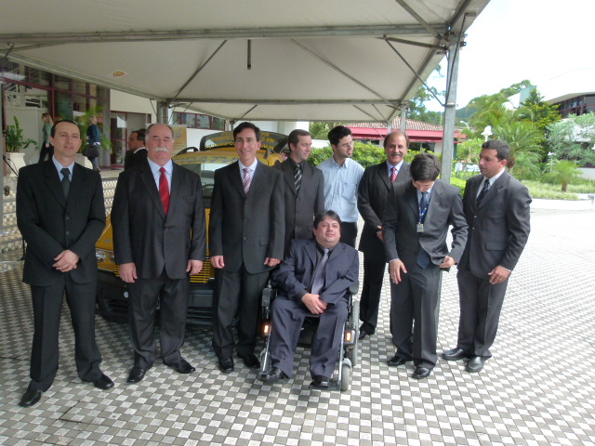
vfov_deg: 54.9
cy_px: 223
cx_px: 298
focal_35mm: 25
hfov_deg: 69.4
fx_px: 430
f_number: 4
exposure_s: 1/160
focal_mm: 4.5
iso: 160
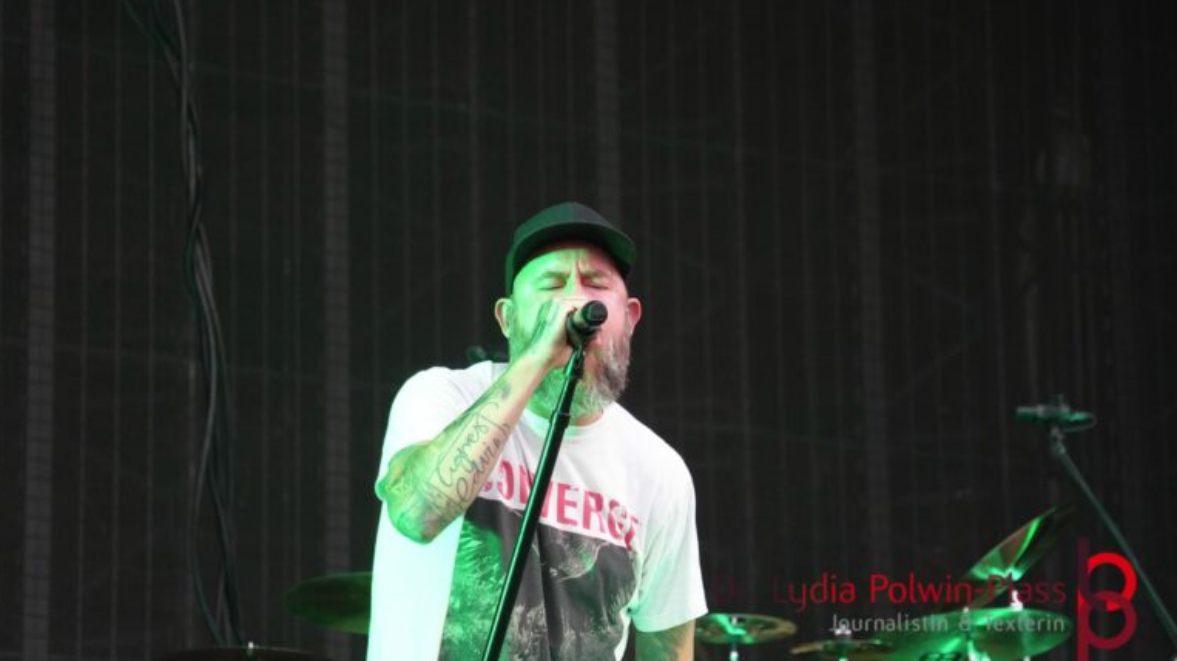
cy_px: 356
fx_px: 4837
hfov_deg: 13.9
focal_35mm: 155
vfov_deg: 7.8
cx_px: 586
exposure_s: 1/160
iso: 1250
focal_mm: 98
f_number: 5.6
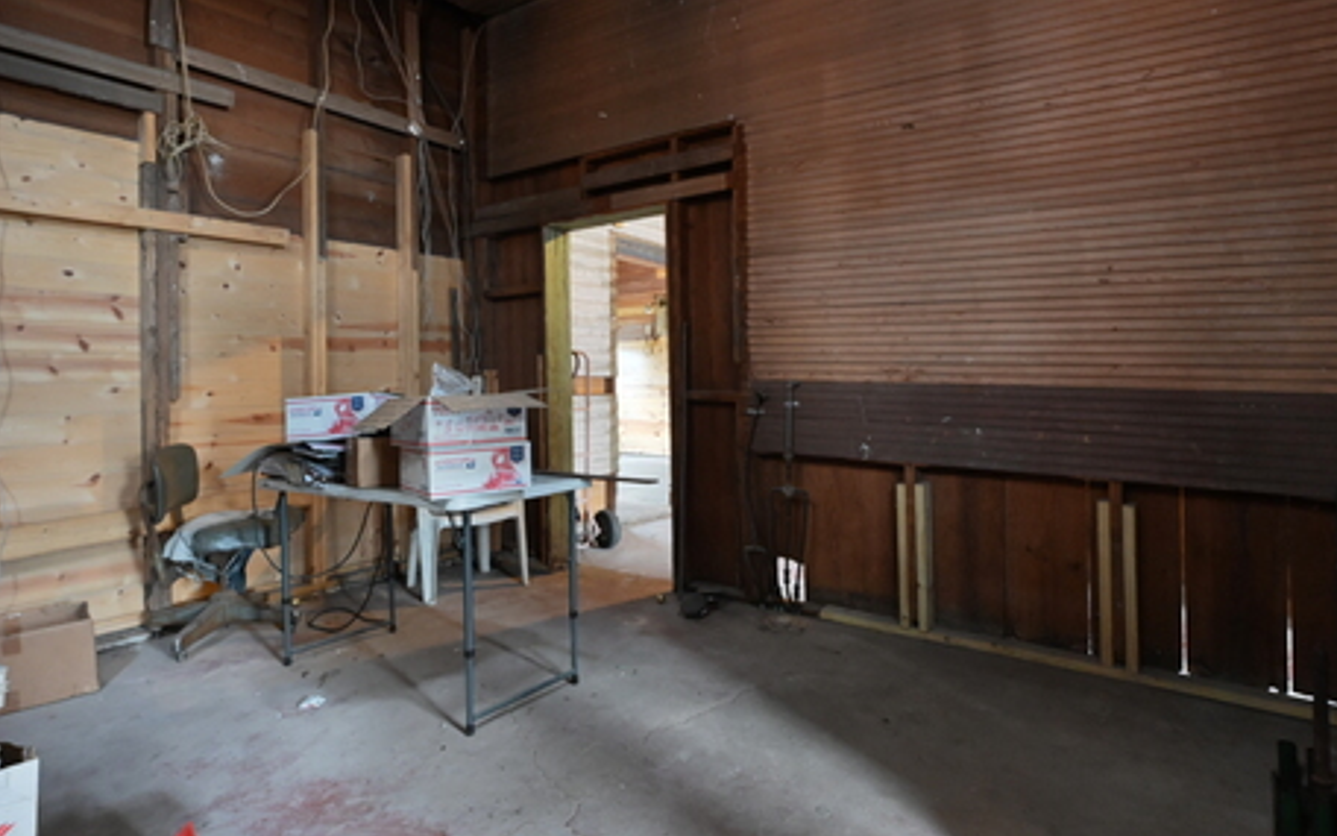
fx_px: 729
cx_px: 710
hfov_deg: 85.0
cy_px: 396
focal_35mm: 20
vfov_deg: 59.6
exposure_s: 1/80
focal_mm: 14
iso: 8000
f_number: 6.3
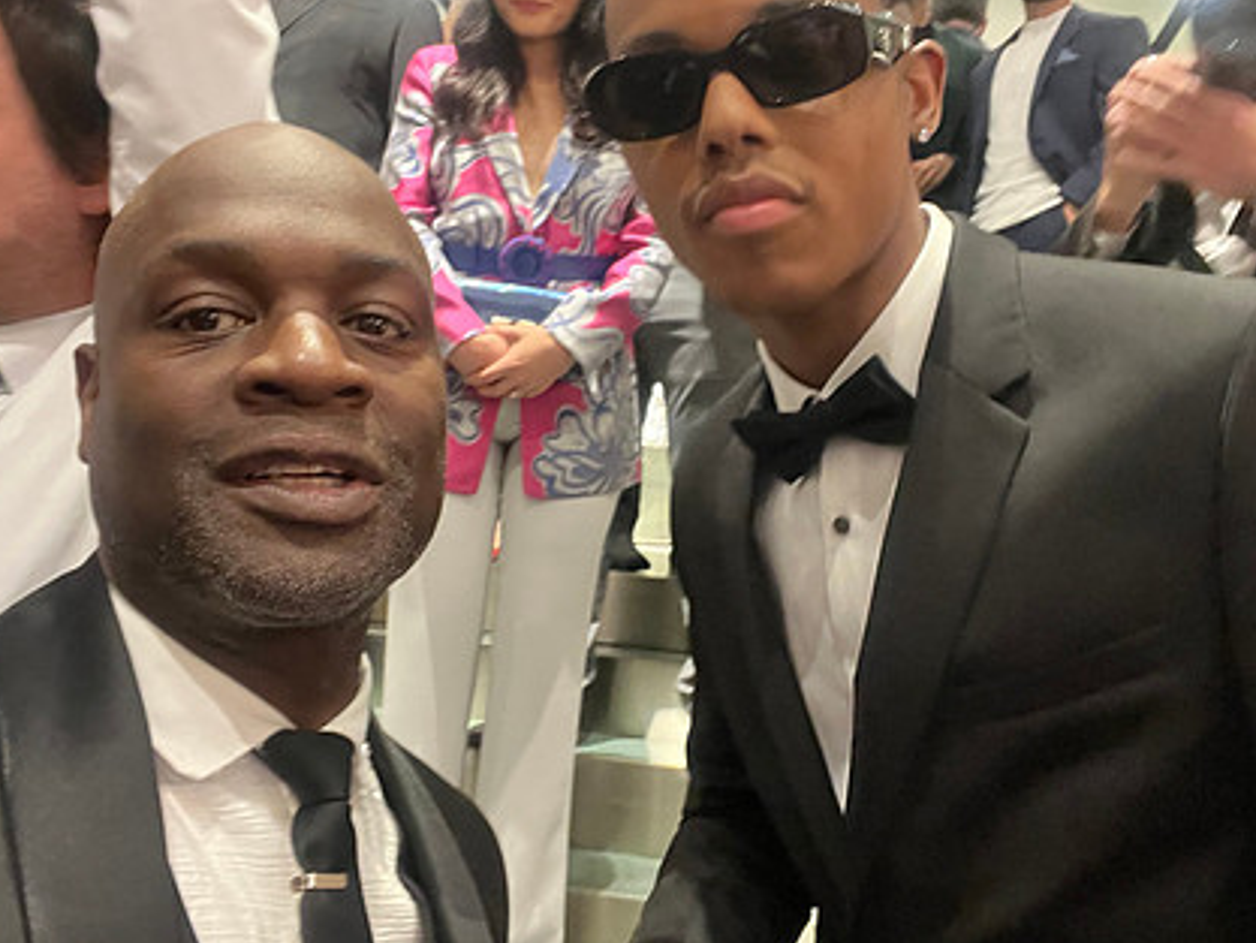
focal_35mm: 32
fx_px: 1161
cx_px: 611
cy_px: 426
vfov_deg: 44.1
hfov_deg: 56.8
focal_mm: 2.71
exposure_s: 1/30
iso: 500
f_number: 2.2
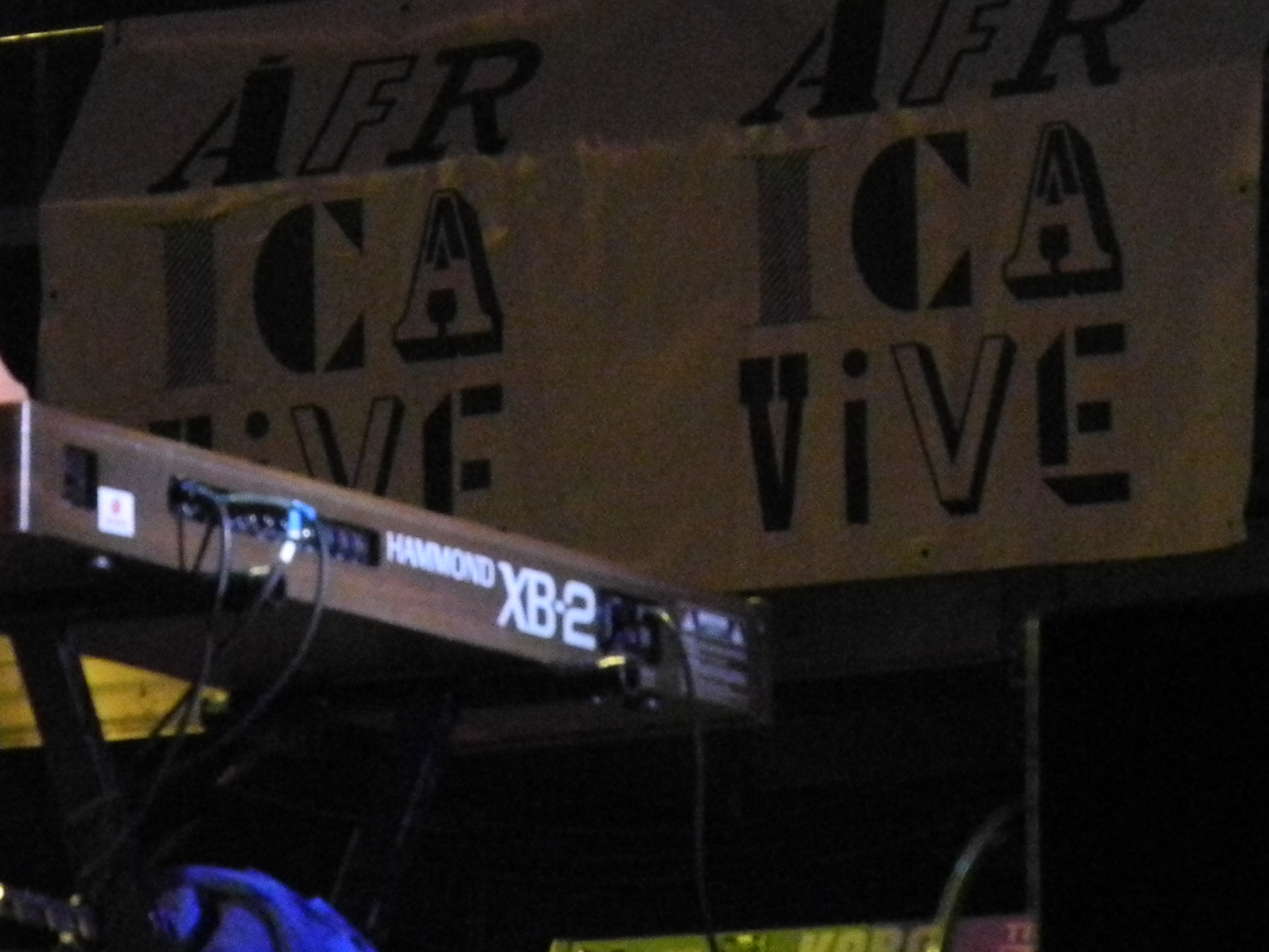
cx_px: 393
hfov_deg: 5.0
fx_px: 14591
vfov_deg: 3.7
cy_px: 181
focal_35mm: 398
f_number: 5.6
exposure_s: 1/100
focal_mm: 42.6
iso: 1600
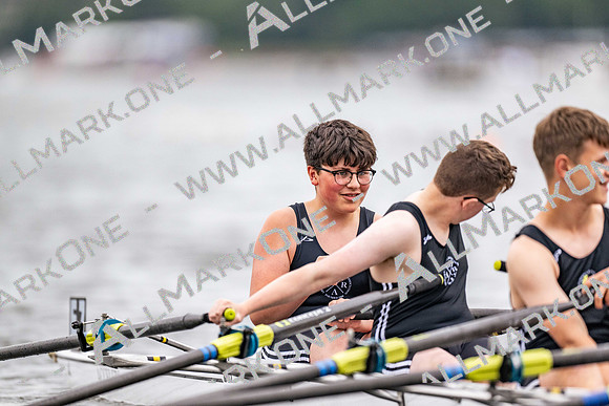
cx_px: 304
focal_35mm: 600
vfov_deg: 2.3
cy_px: 203
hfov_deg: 3.4
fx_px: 10152
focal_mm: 600
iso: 1000
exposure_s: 1/2500
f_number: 4
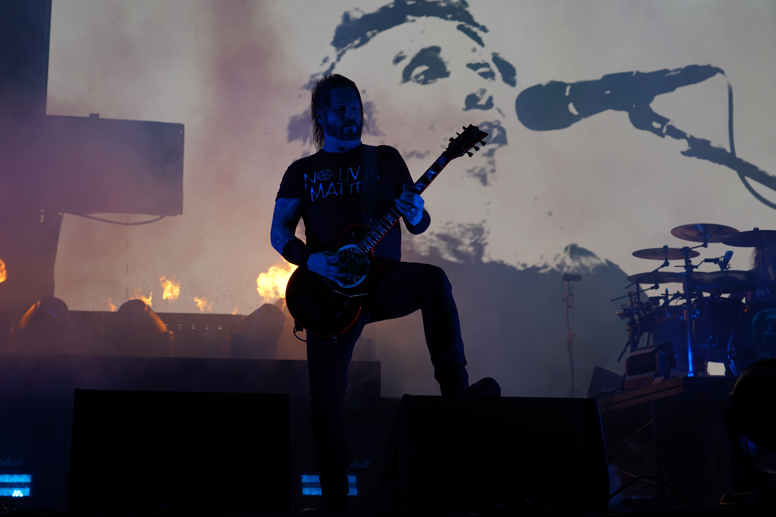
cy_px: 258
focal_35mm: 57
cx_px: 388
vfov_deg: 23.8
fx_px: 1229
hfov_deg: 35.1
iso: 100
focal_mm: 57
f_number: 5
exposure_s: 1/100
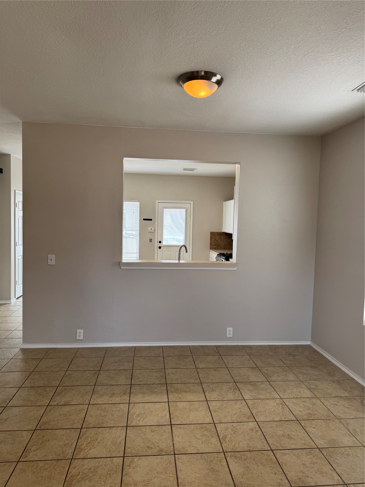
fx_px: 337
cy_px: 244
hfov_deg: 56.8
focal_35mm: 24
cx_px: 182
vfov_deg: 71.6
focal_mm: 6.76
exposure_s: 1/126
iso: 100
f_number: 1.78
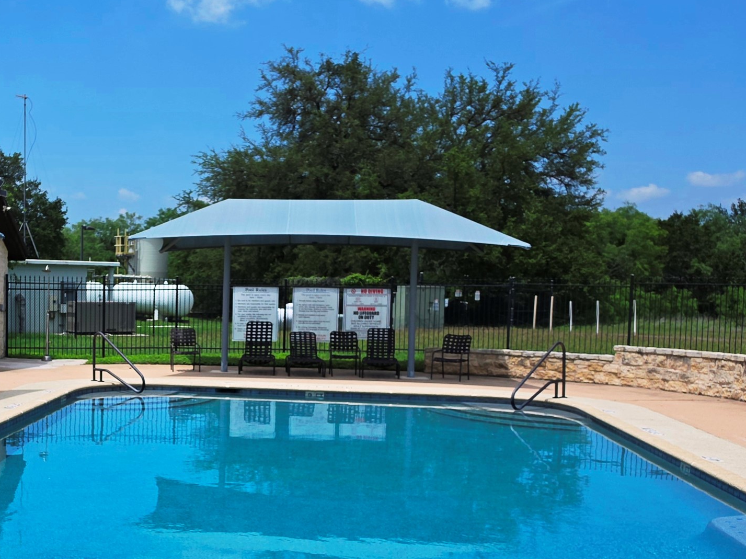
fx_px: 711
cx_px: 260
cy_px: 338
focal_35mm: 33
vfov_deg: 42.7
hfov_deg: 54.5
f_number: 1.4
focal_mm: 6.5
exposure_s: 1/1667
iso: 10
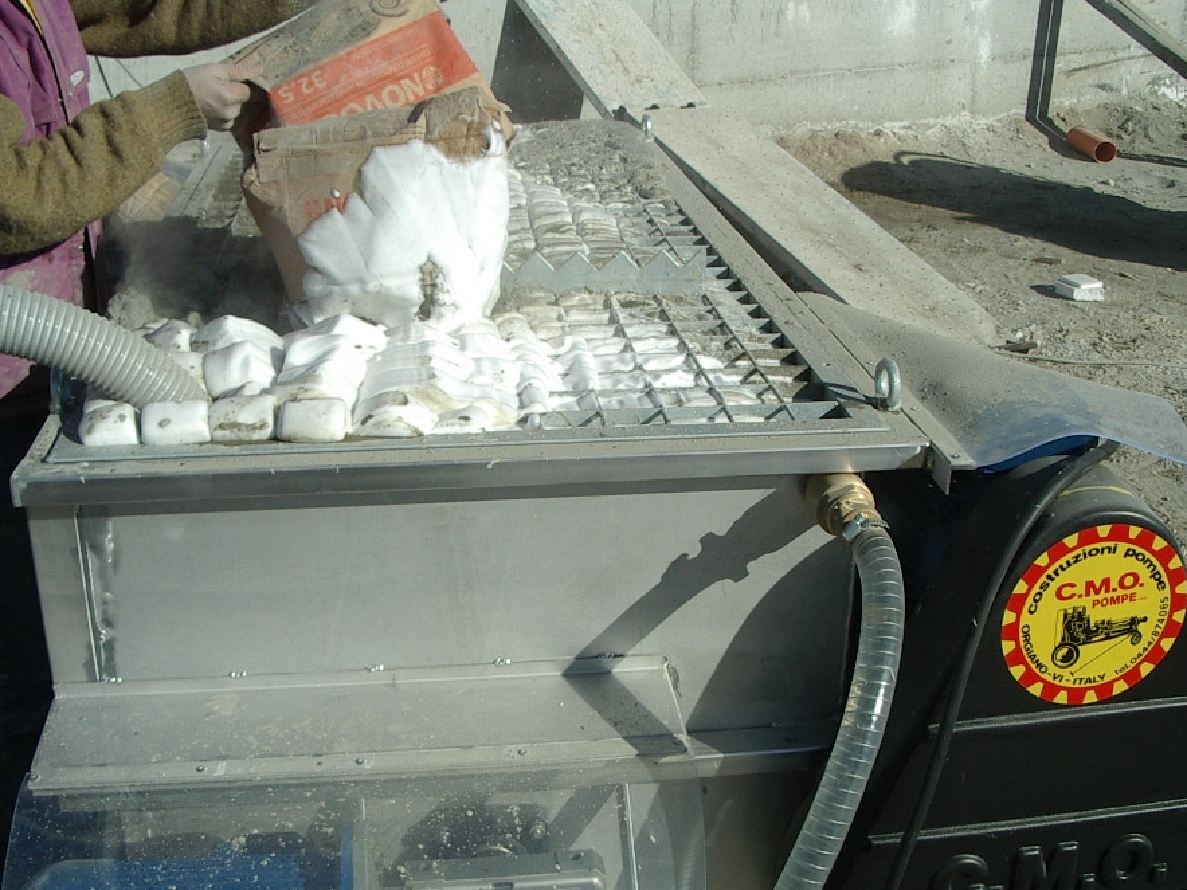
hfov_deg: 42.9
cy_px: 474
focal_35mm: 44
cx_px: 606
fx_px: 1509
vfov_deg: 32.9
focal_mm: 5.8
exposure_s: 1/640
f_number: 4.8
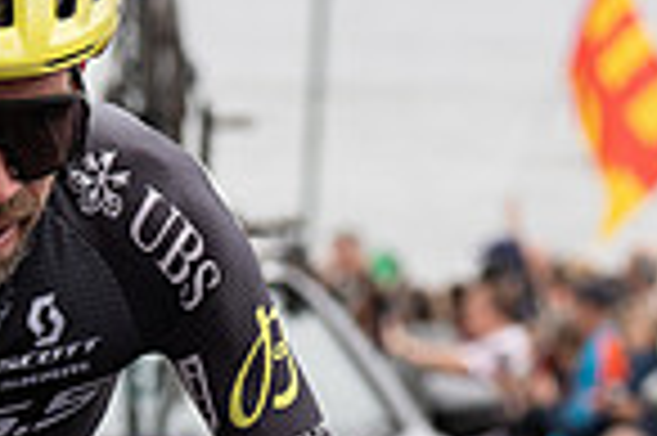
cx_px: 117
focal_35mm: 279
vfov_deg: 4.9
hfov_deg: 7.4
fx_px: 5086
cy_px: 110
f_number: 3.5
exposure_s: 1/1000
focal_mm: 70
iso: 320
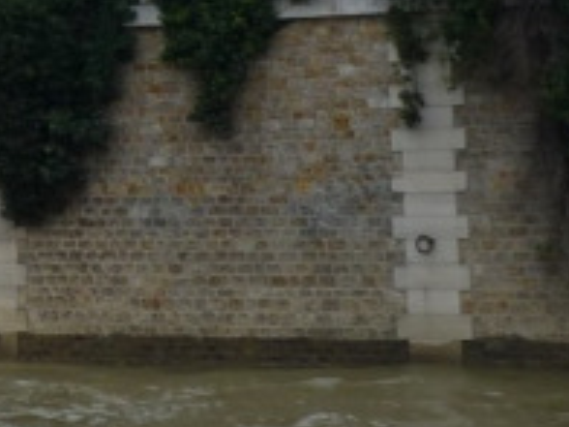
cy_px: -292
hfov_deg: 10.2
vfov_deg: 8.1
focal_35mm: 178
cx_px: -578
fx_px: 2926
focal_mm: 6.9
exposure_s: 1/40
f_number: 3
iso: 80
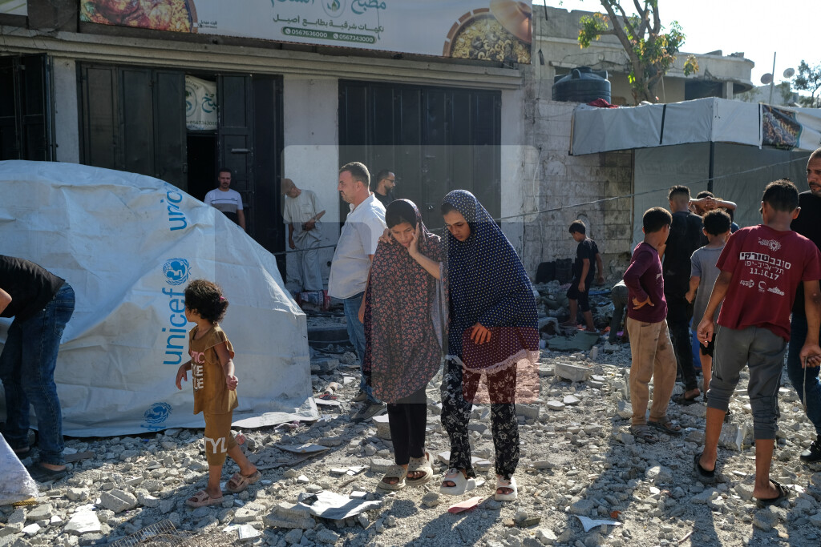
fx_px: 798
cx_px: 410
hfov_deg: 54.4
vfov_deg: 37.9
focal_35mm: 35
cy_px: 274
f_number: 4.5
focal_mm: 23
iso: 100
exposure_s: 1/500
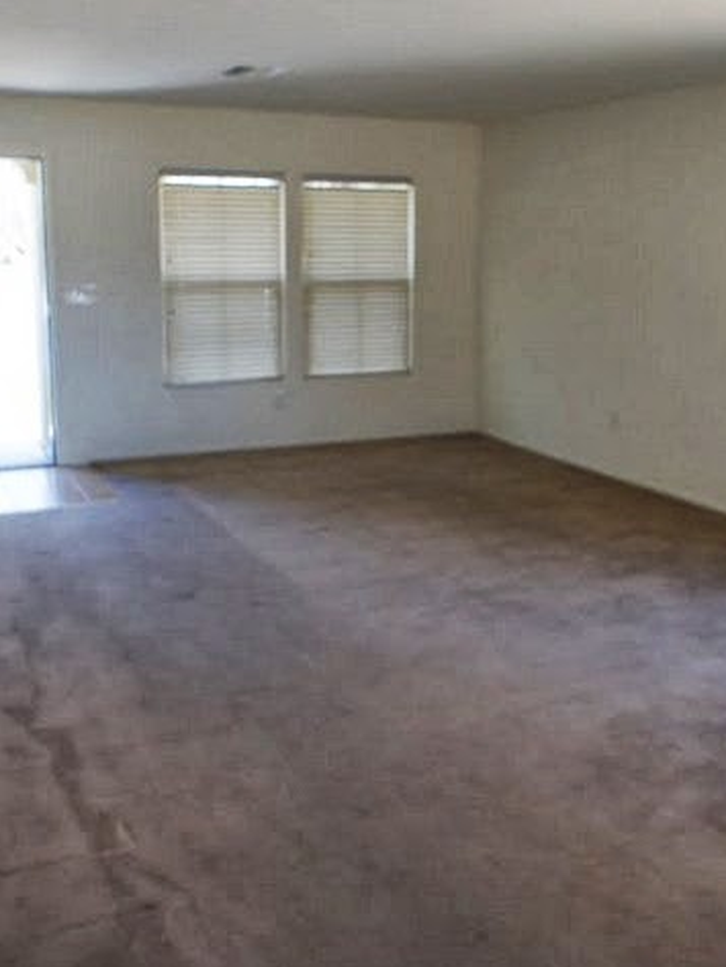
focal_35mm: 39
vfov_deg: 47.8
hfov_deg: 36.6
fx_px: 1090
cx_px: 456
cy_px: 444
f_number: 4.5
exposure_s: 1/60
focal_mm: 16
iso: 200
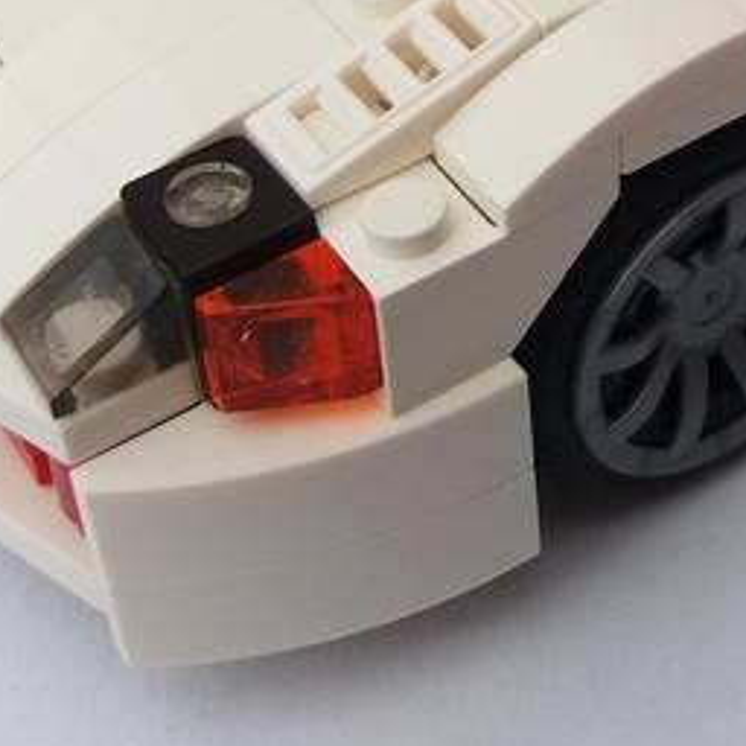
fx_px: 2121
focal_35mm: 87
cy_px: -144
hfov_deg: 19.3
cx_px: 778
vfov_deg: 18.9
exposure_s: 1/715
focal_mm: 3.7
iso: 64
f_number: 1.9
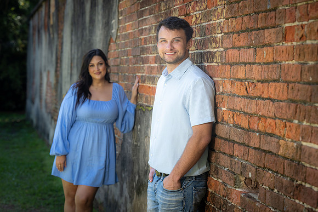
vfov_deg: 16.3
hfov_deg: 24.2
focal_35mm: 84
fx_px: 742
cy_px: 106
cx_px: 159
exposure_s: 1/125
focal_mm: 84
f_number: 5
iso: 100
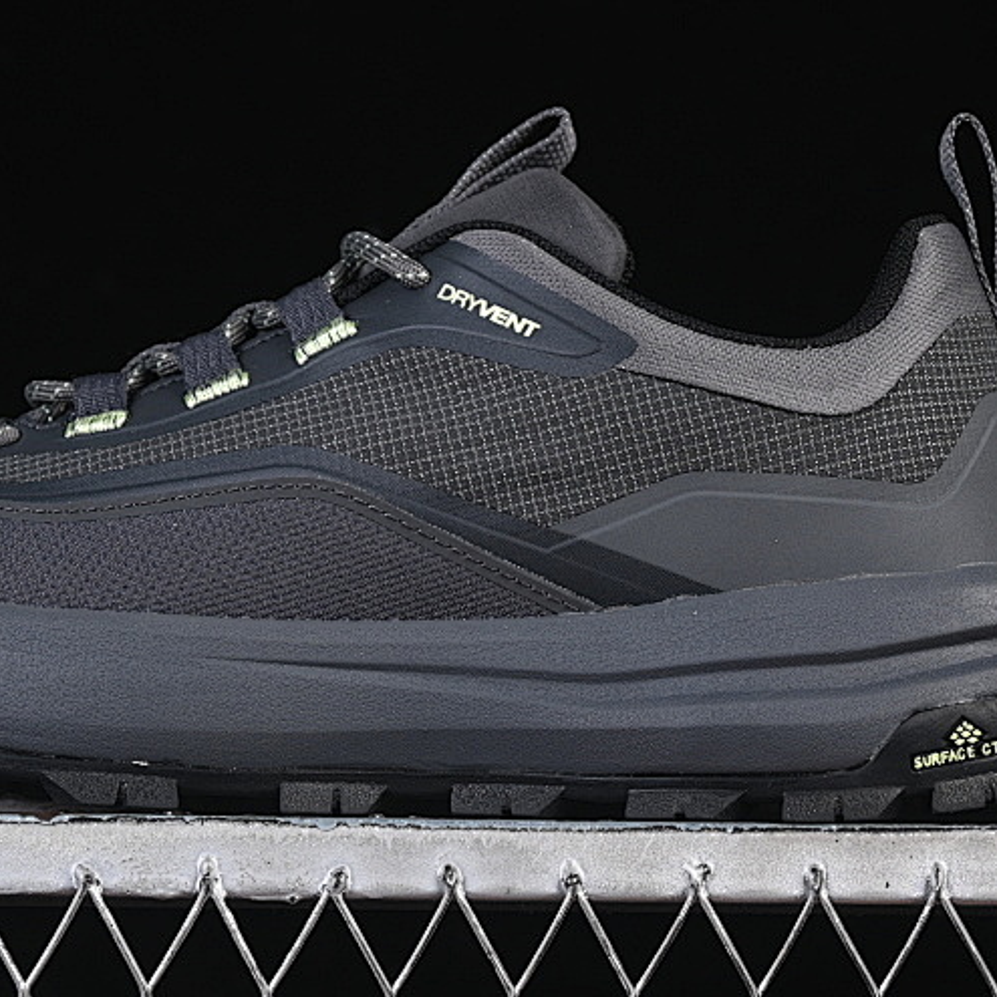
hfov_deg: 12.6
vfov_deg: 12.6
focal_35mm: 139
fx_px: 4529
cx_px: 375
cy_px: 369
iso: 160
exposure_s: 1/60
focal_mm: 50
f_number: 6.3
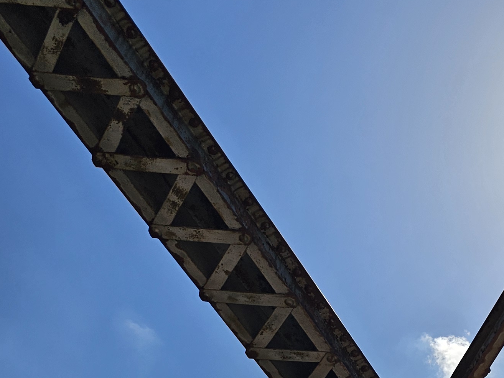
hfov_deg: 26.7
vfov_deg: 19.5
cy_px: 484
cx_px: 463
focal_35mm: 70
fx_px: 1019
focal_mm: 6.3
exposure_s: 1/2043
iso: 10
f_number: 1.7
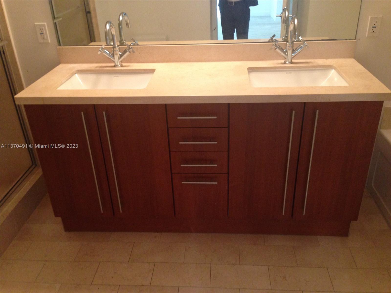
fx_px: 373
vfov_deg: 42.9
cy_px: 146
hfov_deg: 55.4
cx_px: 196
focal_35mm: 33
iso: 250
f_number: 2.4
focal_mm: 4.12
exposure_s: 1/20
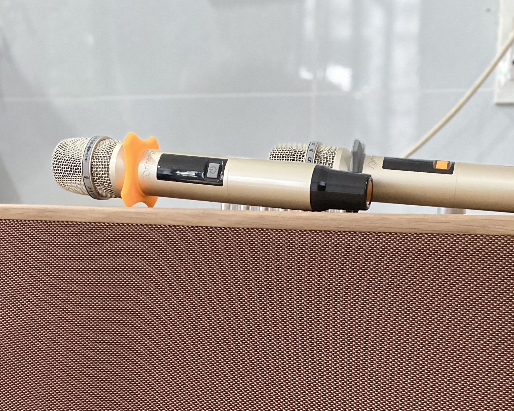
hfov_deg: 35.3
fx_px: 806
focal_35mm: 53
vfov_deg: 27.5
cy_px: 372
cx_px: 305
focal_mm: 4.25
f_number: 1.8
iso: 500
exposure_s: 1/60
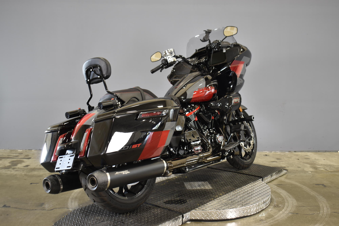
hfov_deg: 46.4
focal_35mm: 42
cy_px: 113
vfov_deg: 31.9
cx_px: 170
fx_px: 395
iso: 400
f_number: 4.2
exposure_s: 1/15
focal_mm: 28
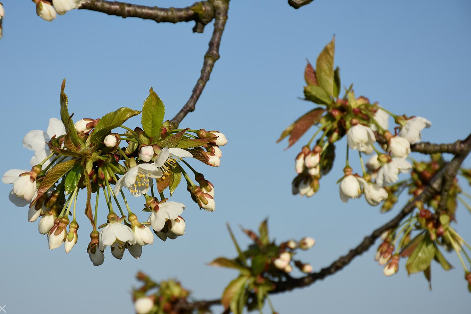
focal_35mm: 205
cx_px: 198
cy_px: 173
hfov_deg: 10.0
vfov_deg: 6.7
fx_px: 2682
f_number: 8
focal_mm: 116
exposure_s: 1/250
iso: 125
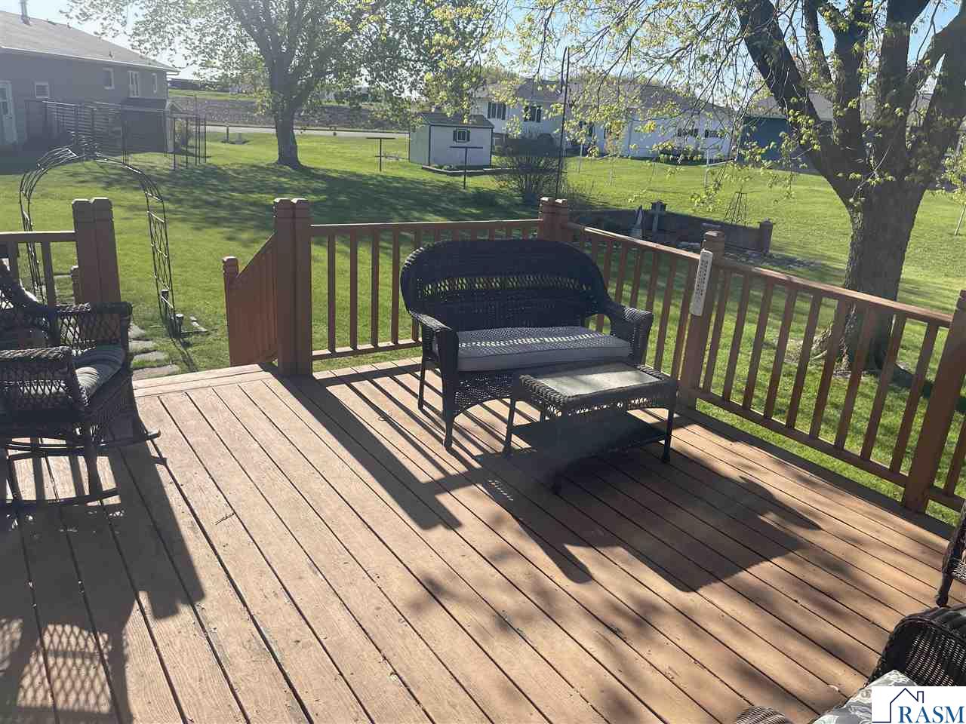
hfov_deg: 69.4
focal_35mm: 25
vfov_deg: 54.9
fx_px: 698
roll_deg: -4.3
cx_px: 483
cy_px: 362
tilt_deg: -20.3
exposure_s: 1/2123
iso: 32
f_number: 1.6
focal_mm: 5.1
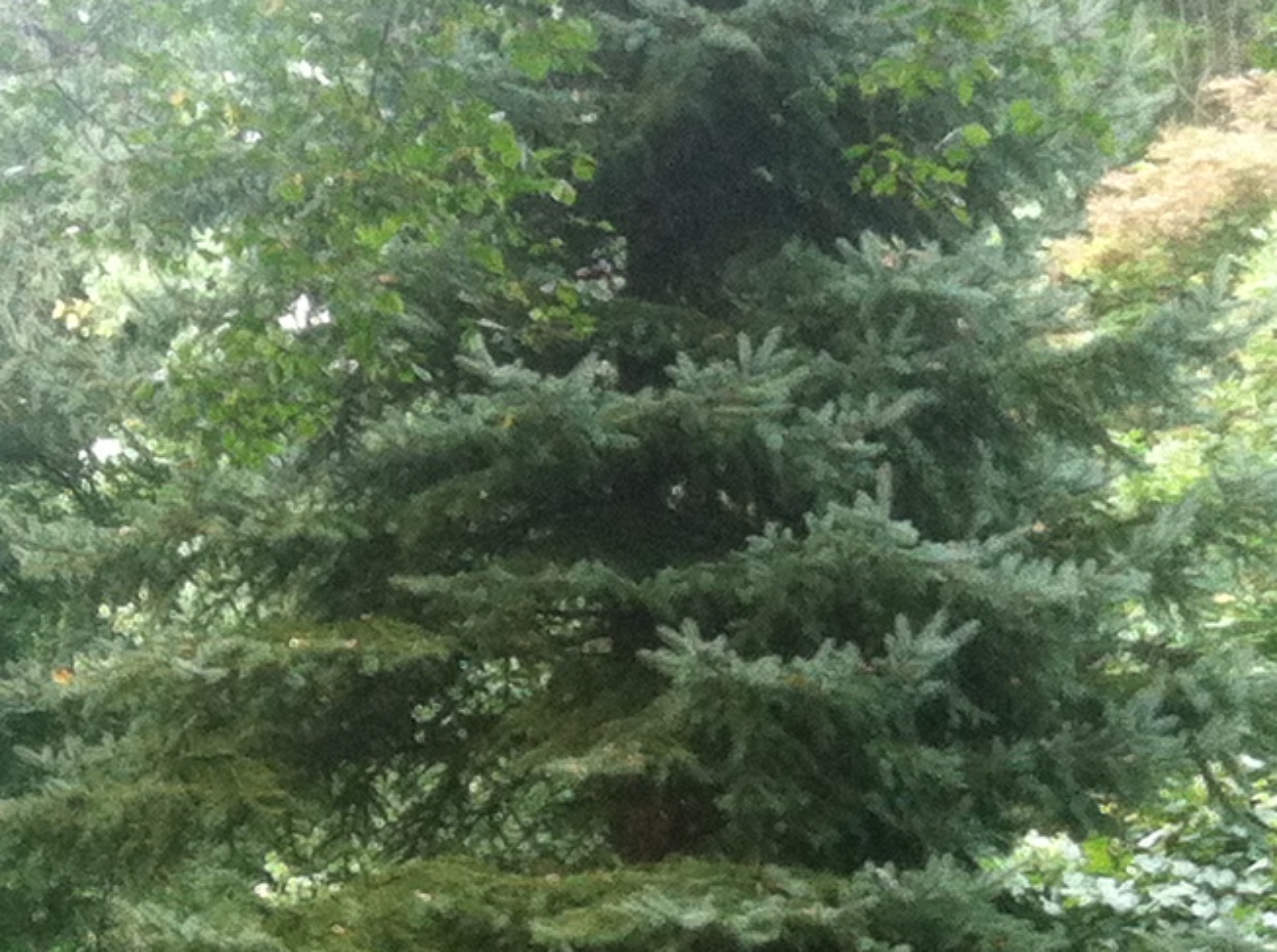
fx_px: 5117
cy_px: 1288
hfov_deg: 13.0
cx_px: -968
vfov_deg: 10.4
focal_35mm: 139
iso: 100
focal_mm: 3.85
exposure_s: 1/50
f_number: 2.8
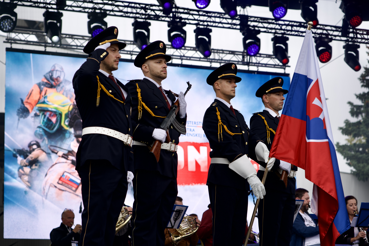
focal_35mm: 84
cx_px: 184
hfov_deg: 24.2
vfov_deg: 16.3
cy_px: 123
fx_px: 861
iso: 100
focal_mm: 84
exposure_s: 1/250
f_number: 4.5
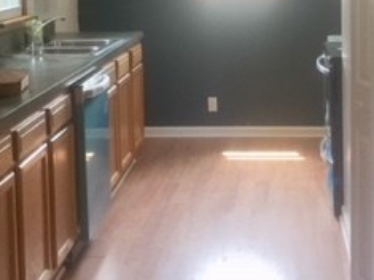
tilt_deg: -6.0
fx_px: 853
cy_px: 27
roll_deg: -0.2
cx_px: 223
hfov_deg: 24.7
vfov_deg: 18.3
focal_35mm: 79
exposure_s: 1/30
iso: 50
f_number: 2.2
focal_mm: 4.15
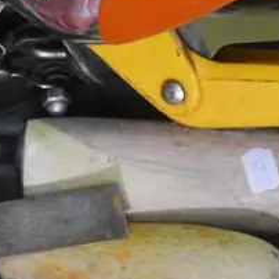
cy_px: 68
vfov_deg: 6.1
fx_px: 2617
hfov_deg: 6.0
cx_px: -220
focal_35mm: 287
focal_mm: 32
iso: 3200
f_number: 5.6
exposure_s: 1/50
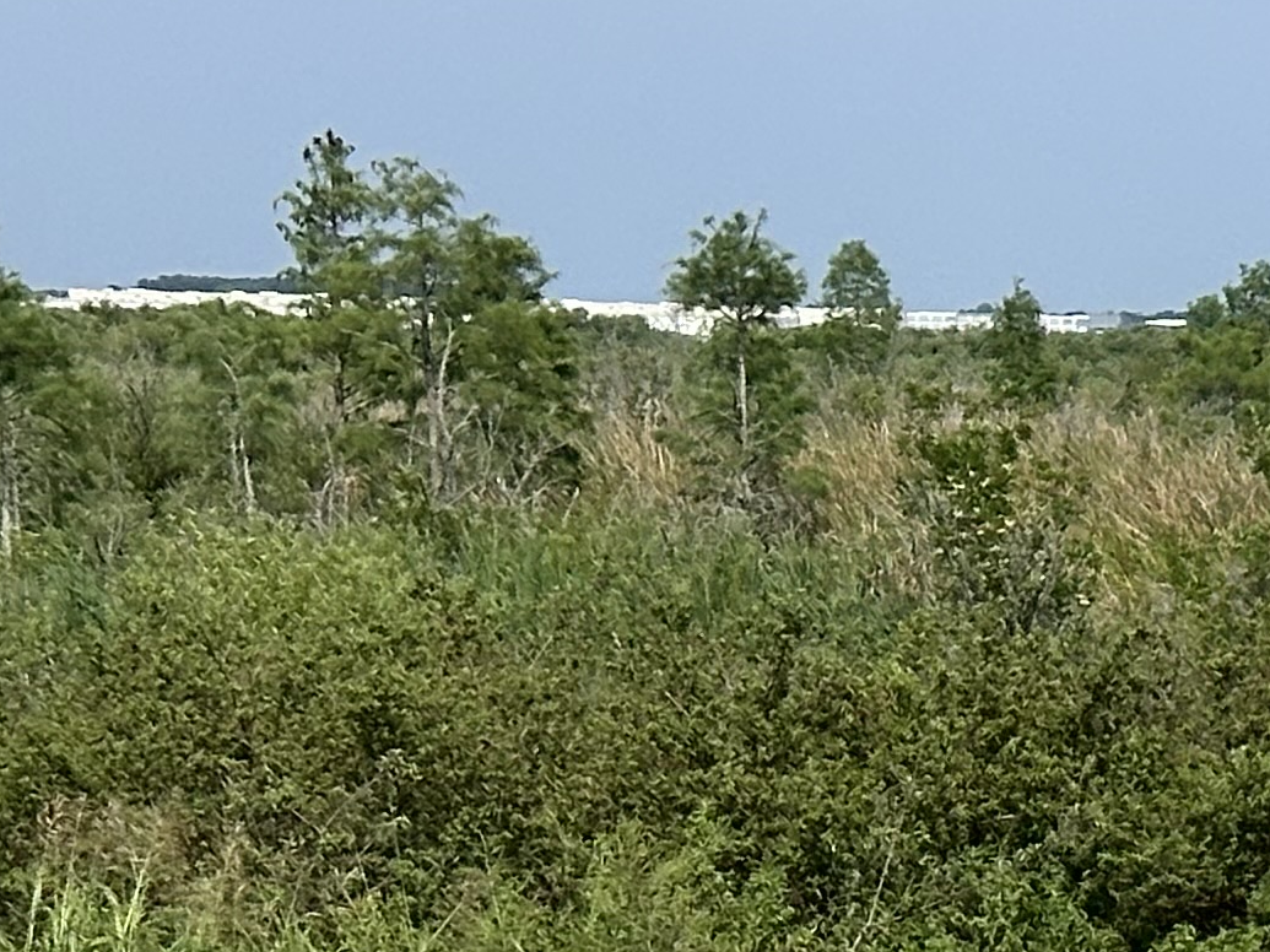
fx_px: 6860
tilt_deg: -10.2
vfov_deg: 7.8
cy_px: 1367
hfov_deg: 9.9
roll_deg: +0.2
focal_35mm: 187
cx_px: 2423
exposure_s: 1/10870
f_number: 1.78
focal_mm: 6.86
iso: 64
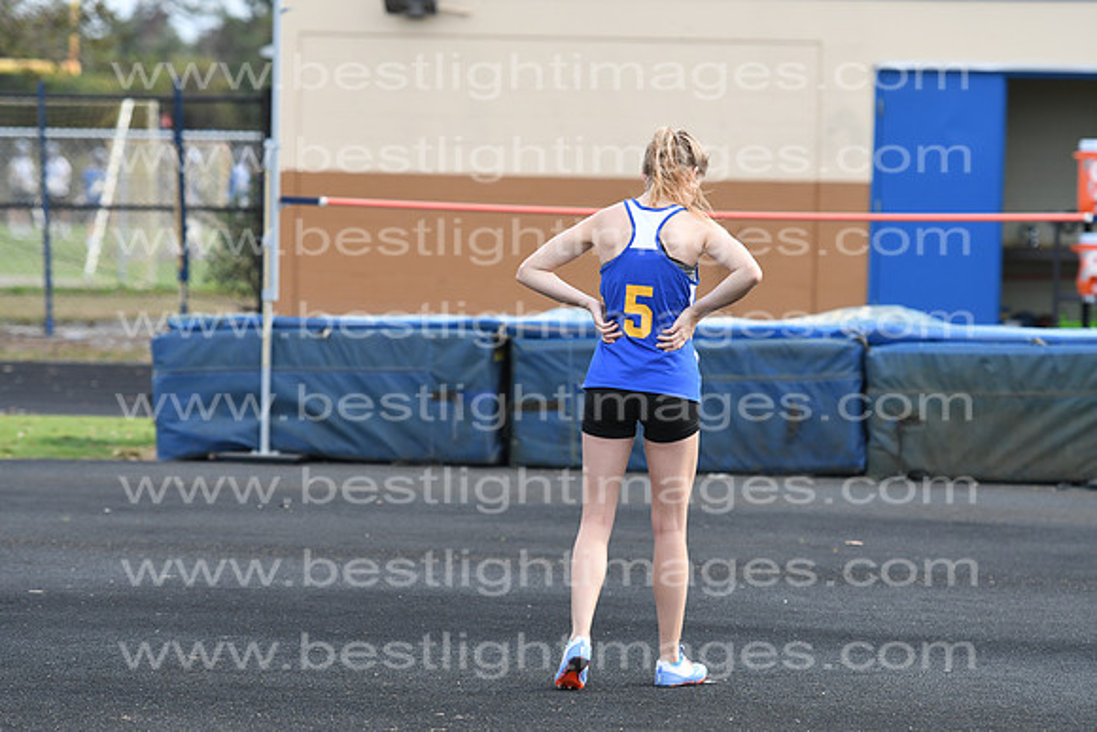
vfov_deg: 6.8
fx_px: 6172
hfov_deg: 10.2
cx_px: 548
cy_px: 366
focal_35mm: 202
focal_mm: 135
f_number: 4
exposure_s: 1/1250
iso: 400
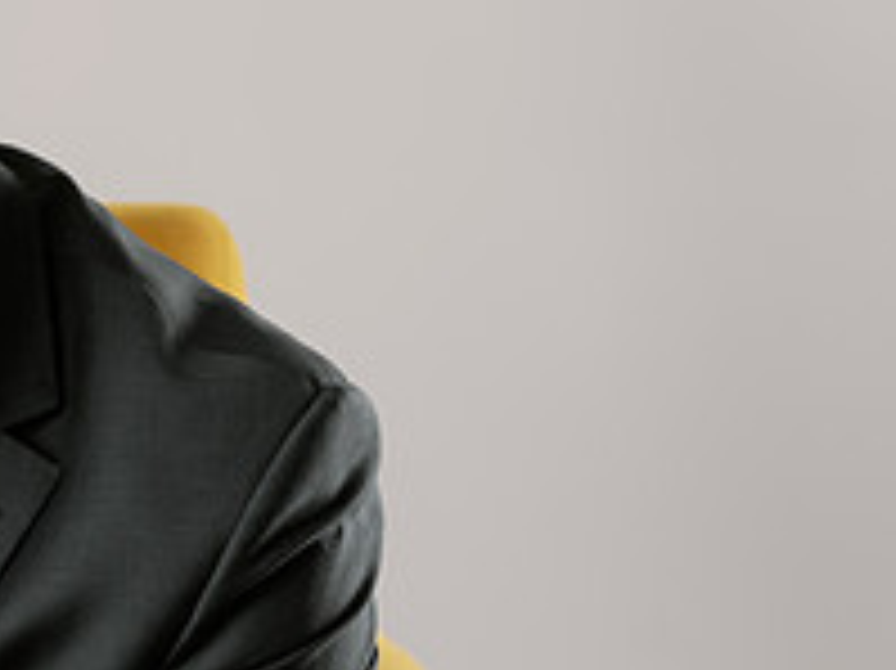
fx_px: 4087
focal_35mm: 158
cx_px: -333
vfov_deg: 9.3
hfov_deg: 12.1
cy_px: 645
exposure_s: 1/200
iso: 100
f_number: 5
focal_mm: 50
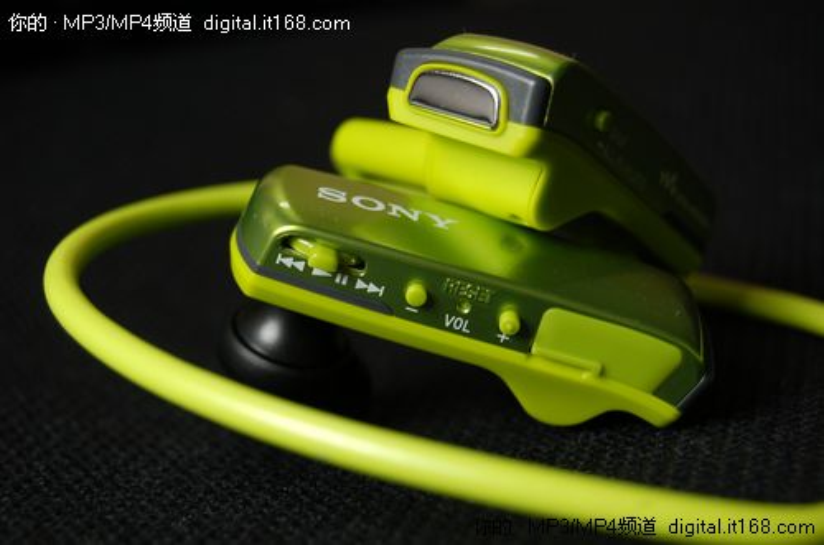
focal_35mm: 82
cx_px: 412
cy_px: 272
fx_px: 1884
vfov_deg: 16.5
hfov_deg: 24.7
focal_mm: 55
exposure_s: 1/30
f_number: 5.6
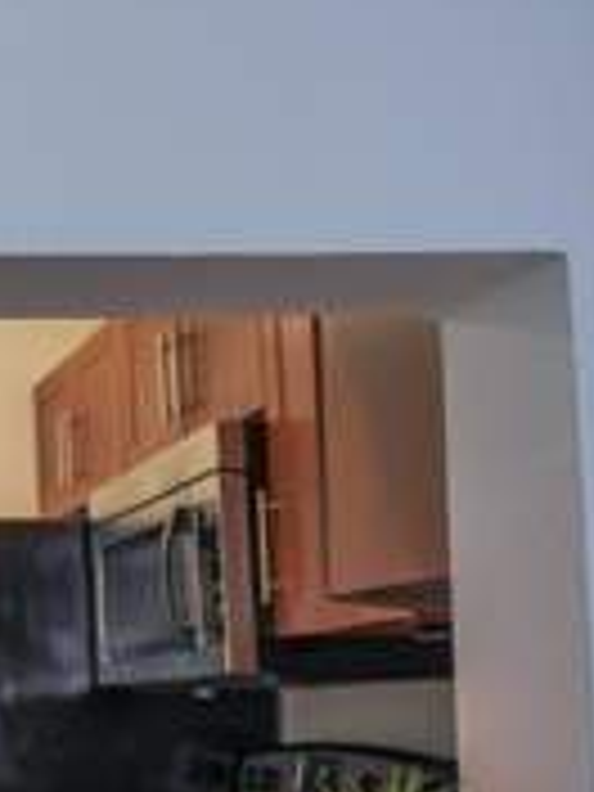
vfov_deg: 30.1
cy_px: 619
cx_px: -261
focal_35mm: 63
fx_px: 1441
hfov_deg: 20.4
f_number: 3.2
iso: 250
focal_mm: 16
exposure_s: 1/100
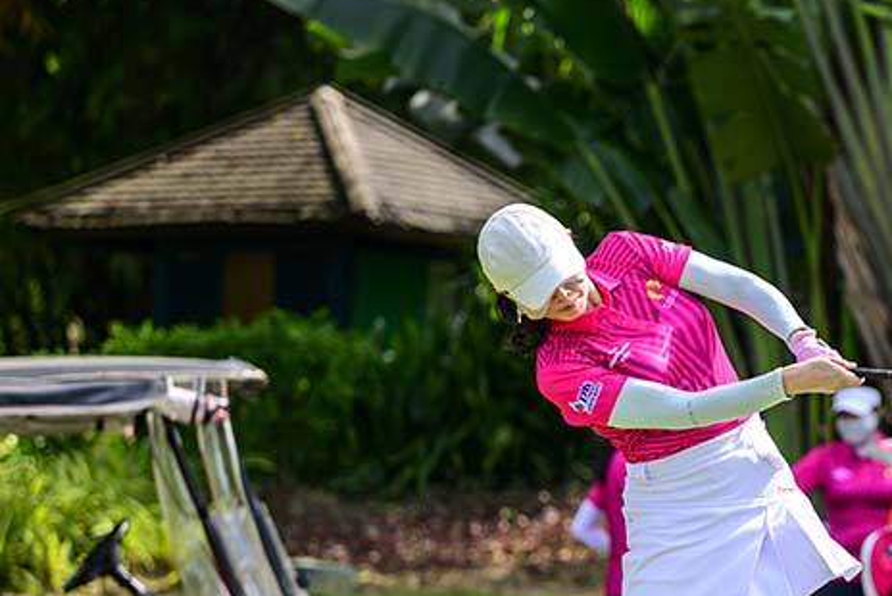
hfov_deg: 9.5
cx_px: 769
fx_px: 5330
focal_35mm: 215
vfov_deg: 6.4
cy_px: 417
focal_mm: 104
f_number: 2.8
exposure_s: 1/2000
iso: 200
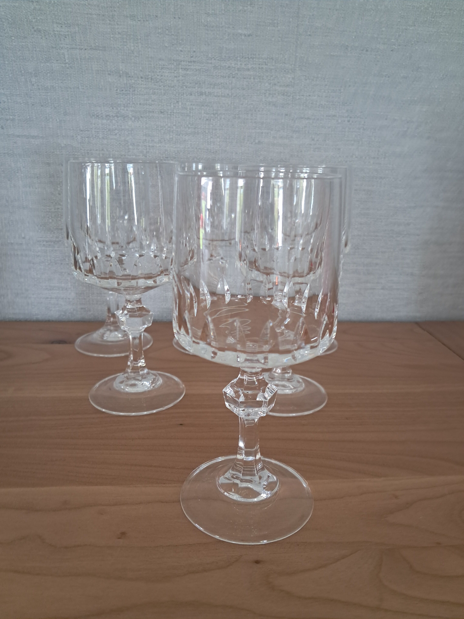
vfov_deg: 65.3
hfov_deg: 51.4
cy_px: 310
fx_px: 483
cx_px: 232
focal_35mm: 27
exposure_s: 1/50
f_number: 1.8
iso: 320
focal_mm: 4
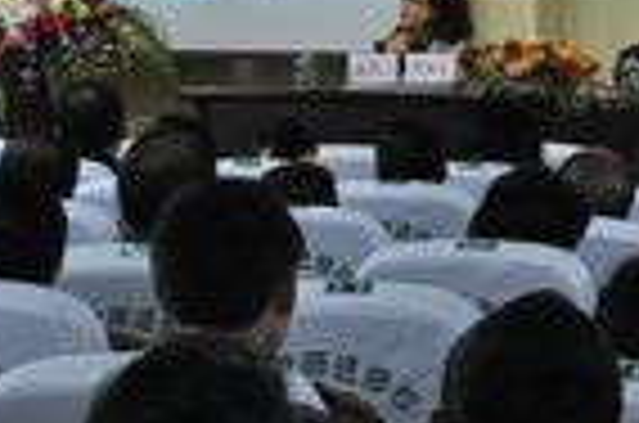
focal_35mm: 169
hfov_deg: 11.6
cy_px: 104
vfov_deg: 8.1
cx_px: 981
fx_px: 2993
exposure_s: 1/15
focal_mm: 32
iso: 800
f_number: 9
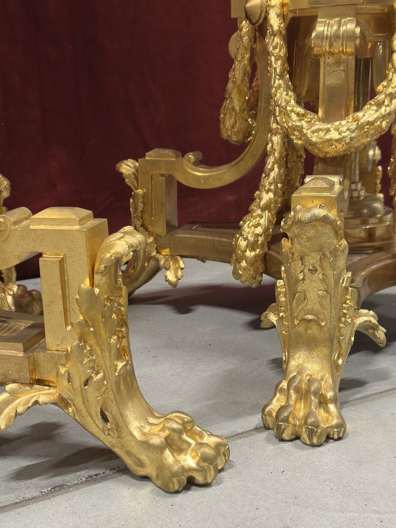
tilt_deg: -14.5
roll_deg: +1.2
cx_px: 198
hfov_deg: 30.3
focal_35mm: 48
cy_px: 264
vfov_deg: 39.7
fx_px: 732
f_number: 1.78
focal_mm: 6.86
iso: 200
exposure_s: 1/60
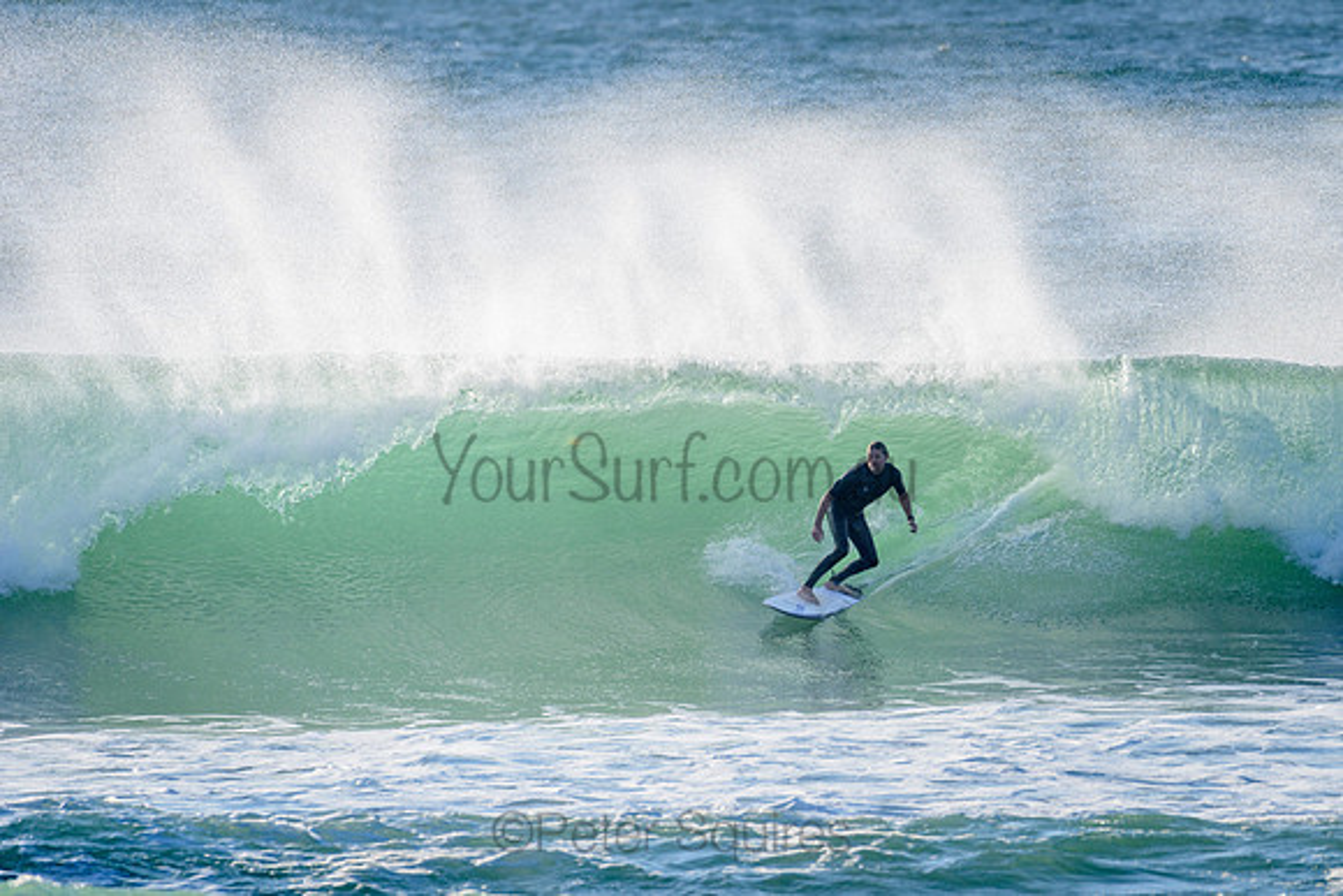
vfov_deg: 2.3
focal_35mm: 609
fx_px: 22733
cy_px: 353
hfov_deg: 3.4
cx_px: 814
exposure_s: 1/1250
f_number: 5.6
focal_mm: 500
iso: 180
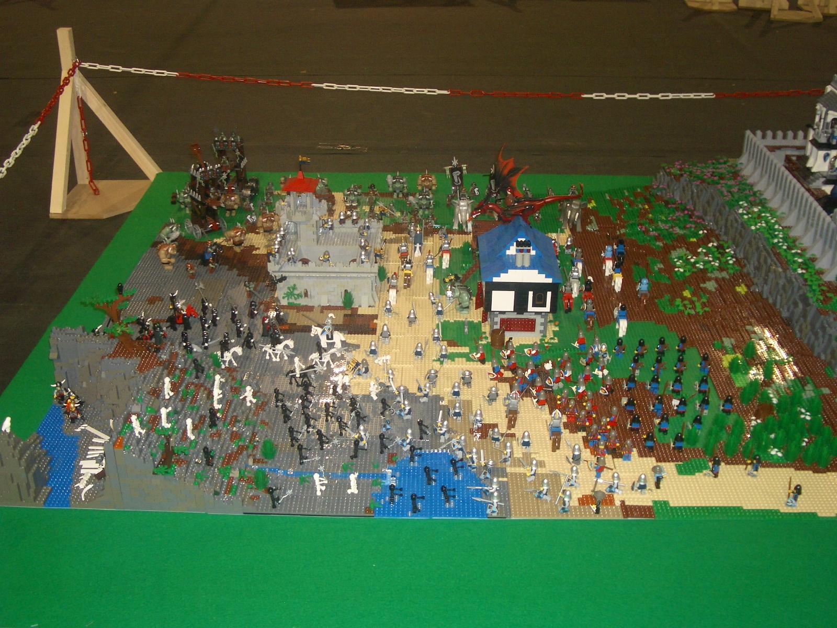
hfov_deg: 45.8
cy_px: 314
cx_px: 418
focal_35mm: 41
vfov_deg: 35.1
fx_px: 991
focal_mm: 6.8
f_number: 2.8
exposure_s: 1/60
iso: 100
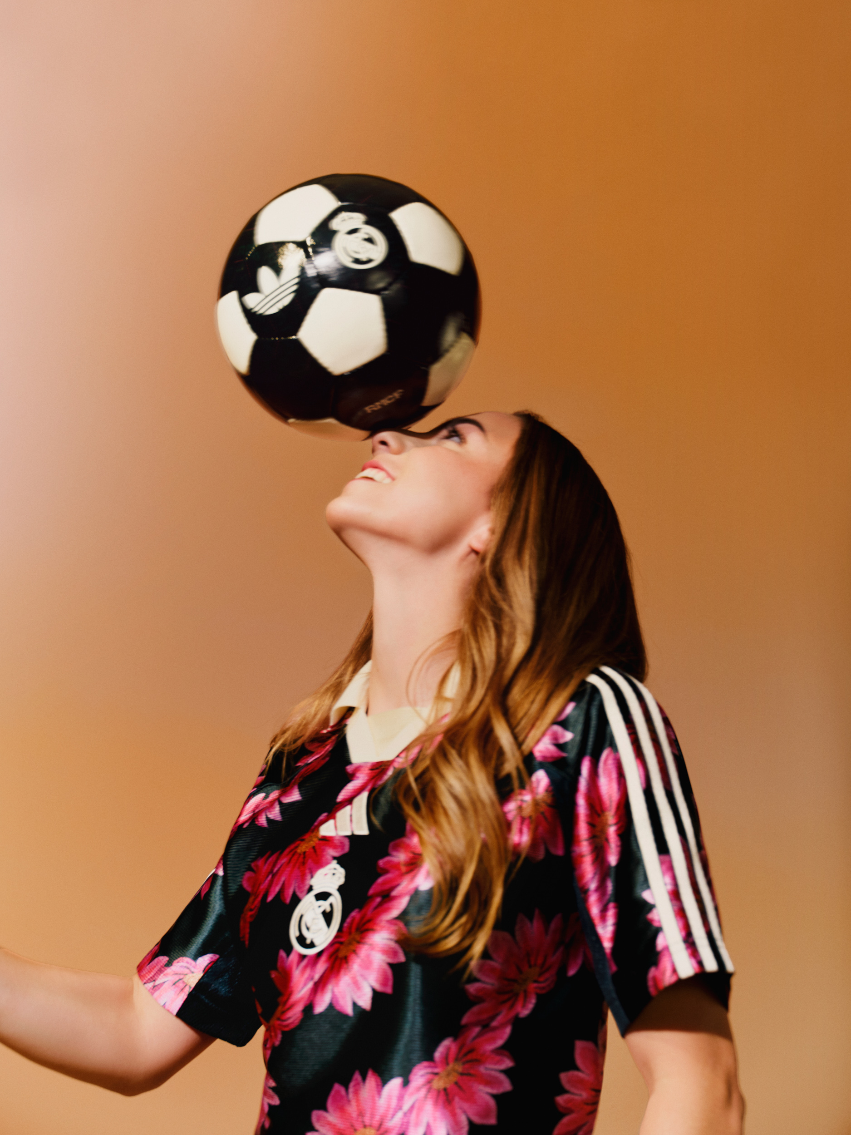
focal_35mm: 68
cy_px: 568
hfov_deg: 21.6
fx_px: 2229
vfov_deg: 28.6
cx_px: 426
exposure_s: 1/160
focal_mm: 86.5
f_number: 5.6
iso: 400
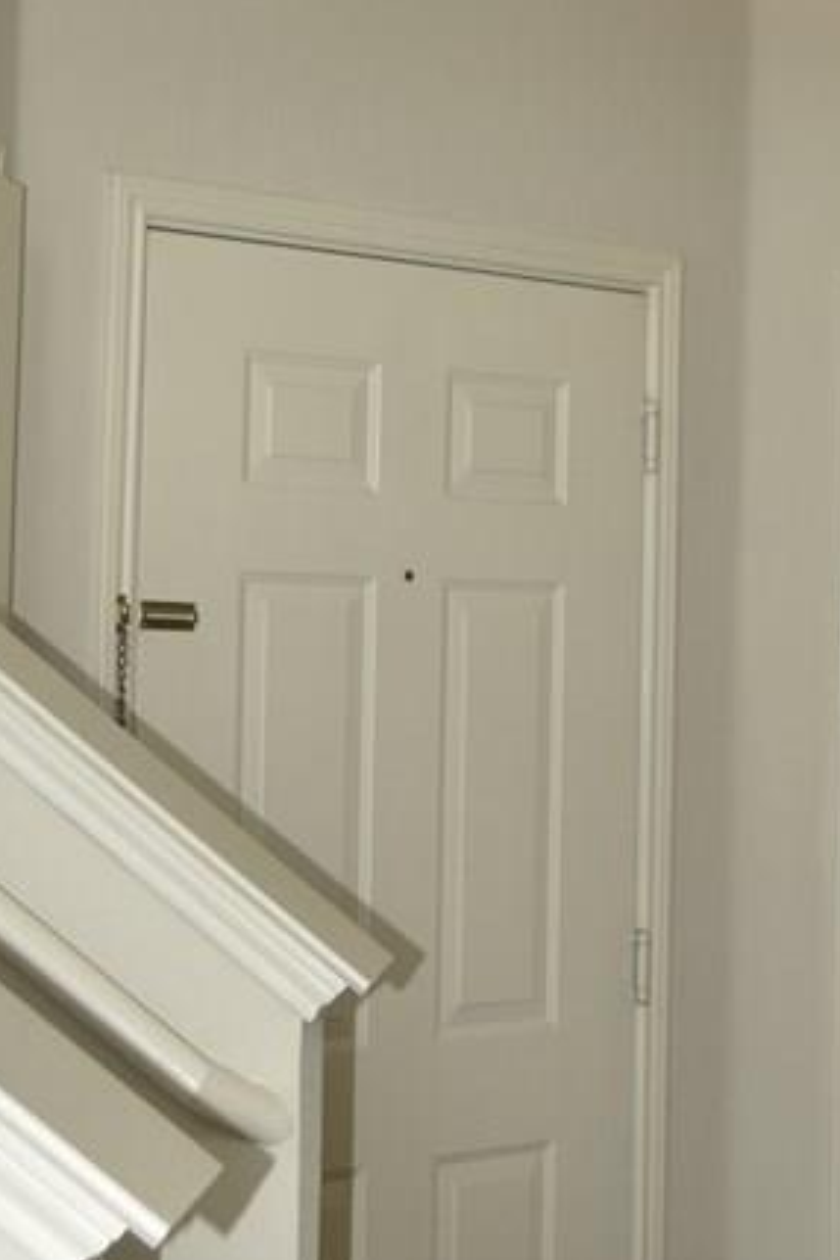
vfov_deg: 23.3
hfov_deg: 15.4
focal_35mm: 87
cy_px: 549
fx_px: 3054
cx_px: 811
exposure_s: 1/60
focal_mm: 23
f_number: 3.8
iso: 100
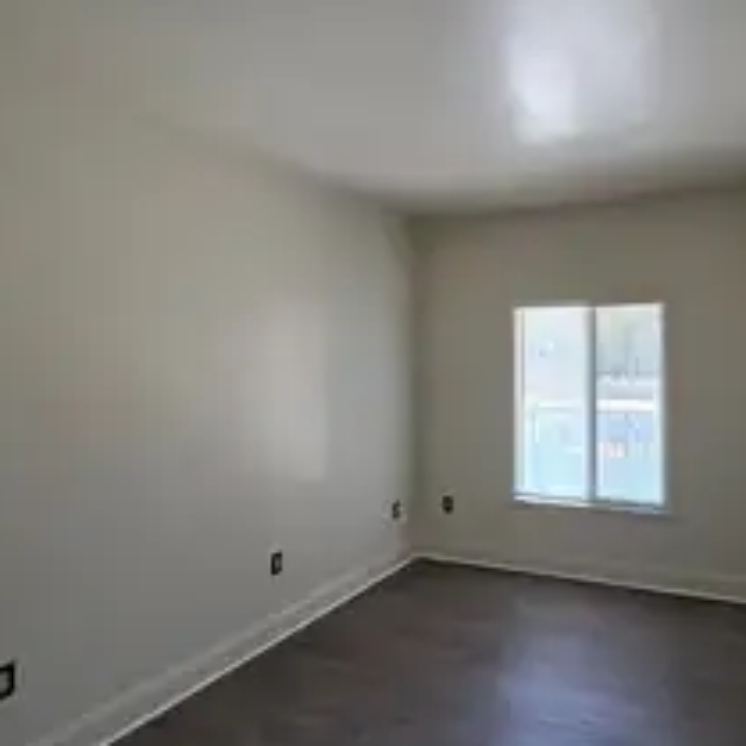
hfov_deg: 67.3
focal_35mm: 22
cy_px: 336
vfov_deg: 69.5
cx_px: 510
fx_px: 536
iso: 160
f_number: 1.9
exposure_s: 1/60
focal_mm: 2.2
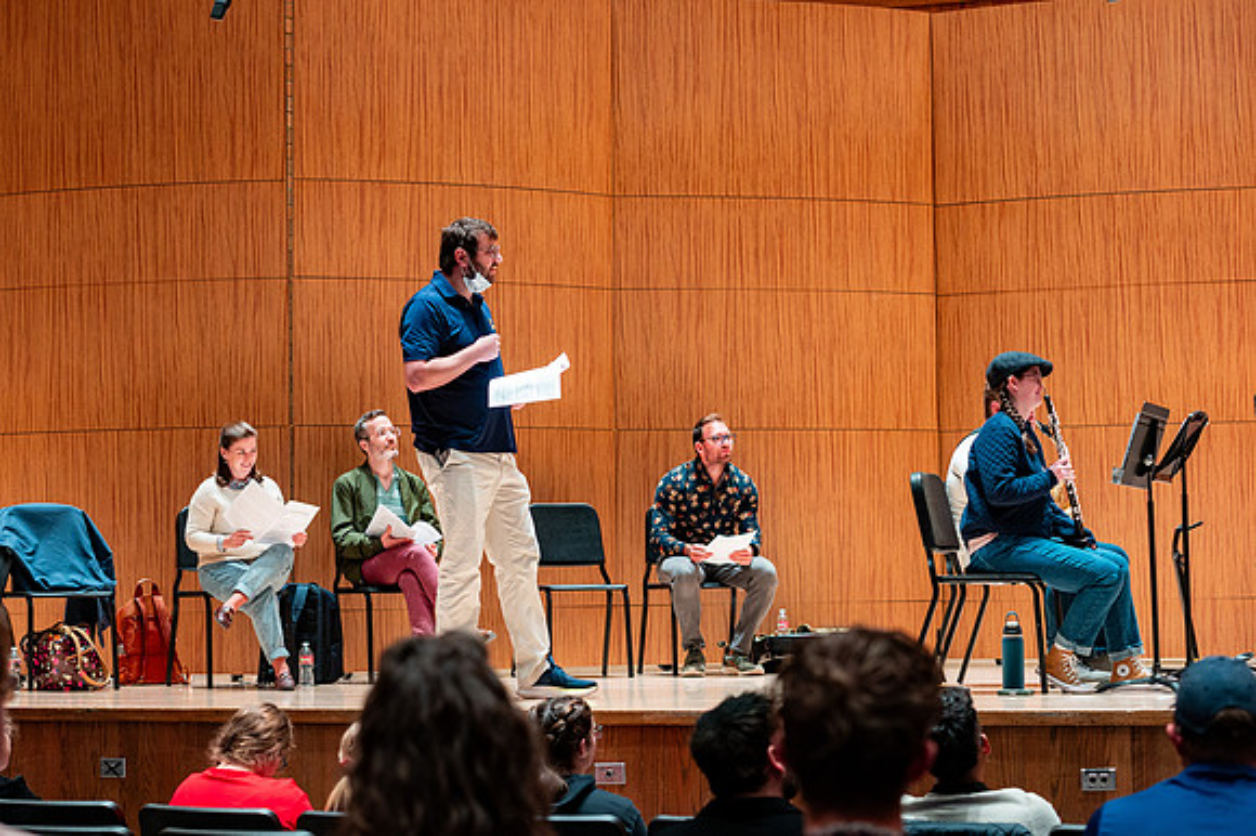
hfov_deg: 23.2
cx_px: 485
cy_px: 327
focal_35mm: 87
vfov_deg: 15.6
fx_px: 3049
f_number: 4
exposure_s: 1/50
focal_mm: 70
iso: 1000
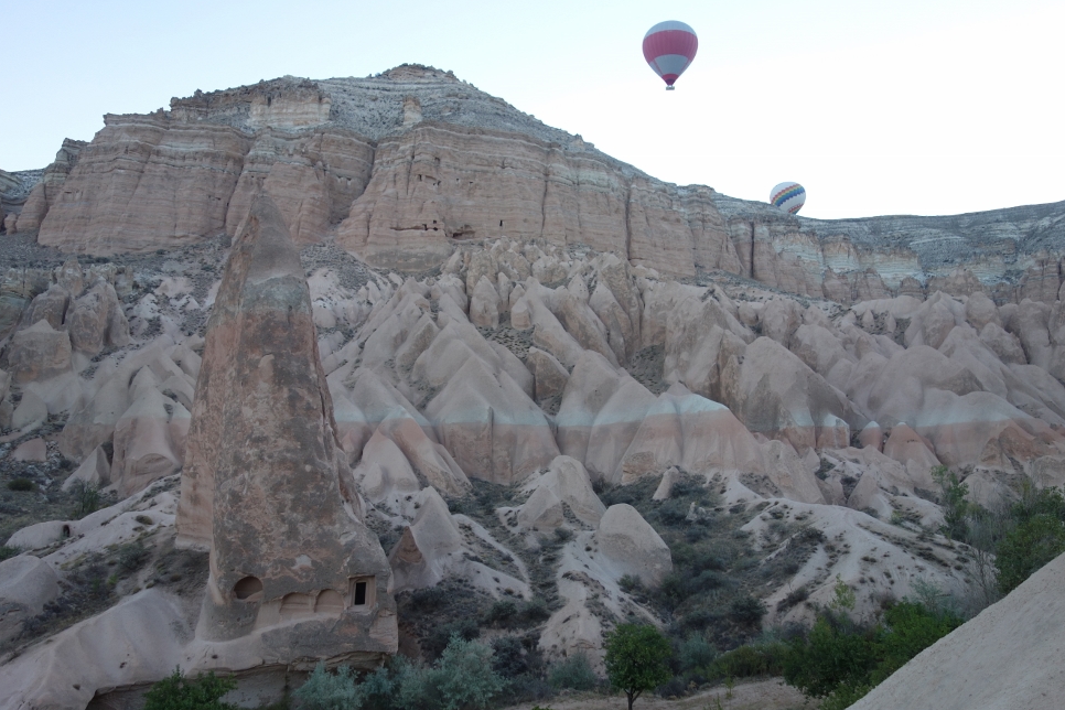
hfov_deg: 63.7
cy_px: 356
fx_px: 858
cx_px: 539
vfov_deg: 45.0
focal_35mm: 29
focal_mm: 10.4
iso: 125
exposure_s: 1/100
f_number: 2.2
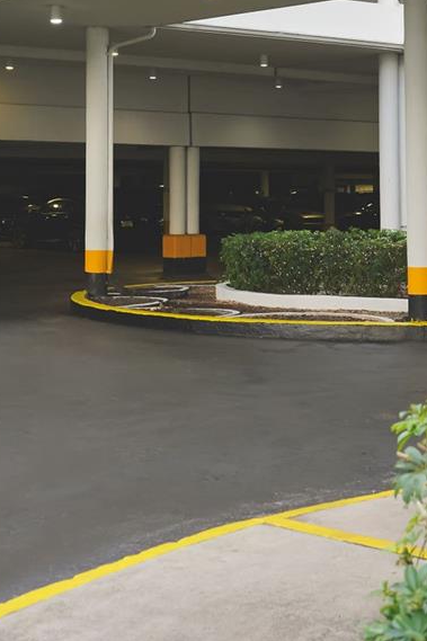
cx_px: 181
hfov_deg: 17.5
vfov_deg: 25.3
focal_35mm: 78
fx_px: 1388
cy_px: 77
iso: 125
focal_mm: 37
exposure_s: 1/60
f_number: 4
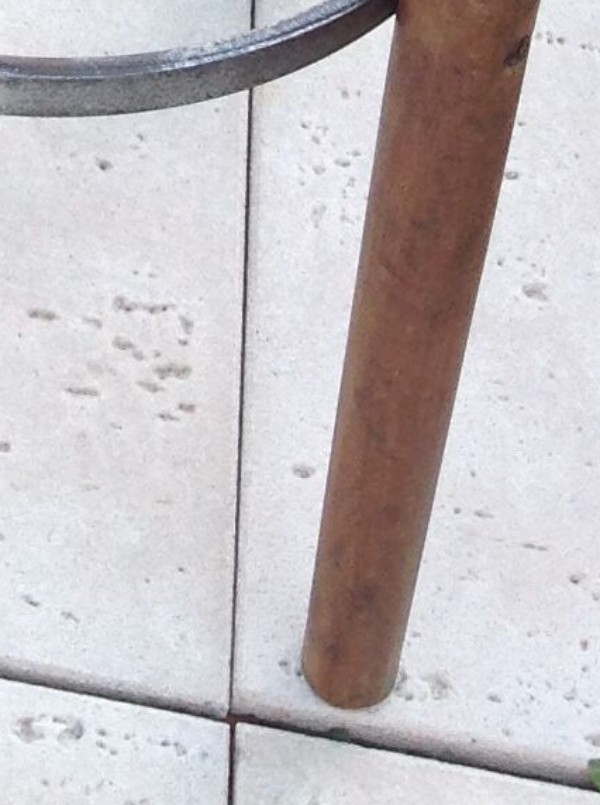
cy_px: -840
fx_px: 3687
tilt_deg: -40.5
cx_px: -423
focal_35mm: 159
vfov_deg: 11.2
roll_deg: -0.4
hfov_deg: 9.0
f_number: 2.4
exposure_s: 1/123
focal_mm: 4.28
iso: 50
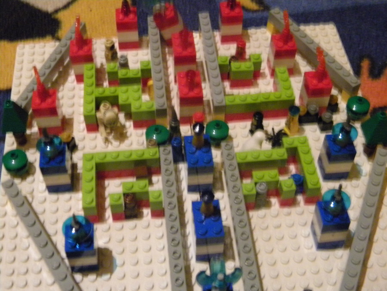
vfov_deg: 30.9
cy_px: 146
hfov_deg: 40.4
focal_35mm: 47
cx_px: 194
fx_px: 525
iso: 800
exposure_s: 1/1.8
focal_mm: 8.6
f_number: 3.9
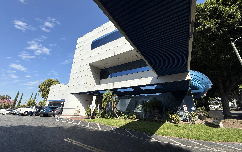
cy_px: 71
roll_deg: -1.5
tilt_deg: +22.3
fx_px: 99
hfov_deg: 101.5
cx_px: 121
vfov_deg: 74.7
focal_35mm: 15
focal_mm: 2.22
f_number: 2.2
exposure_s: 1/2320
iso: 50
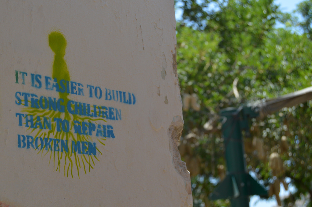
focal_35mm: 88
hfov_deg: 23.1
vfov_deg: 15.5
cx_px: 132
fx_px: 762
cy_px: 116
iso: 100
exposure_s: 1/200
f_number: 7.1
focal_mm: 48
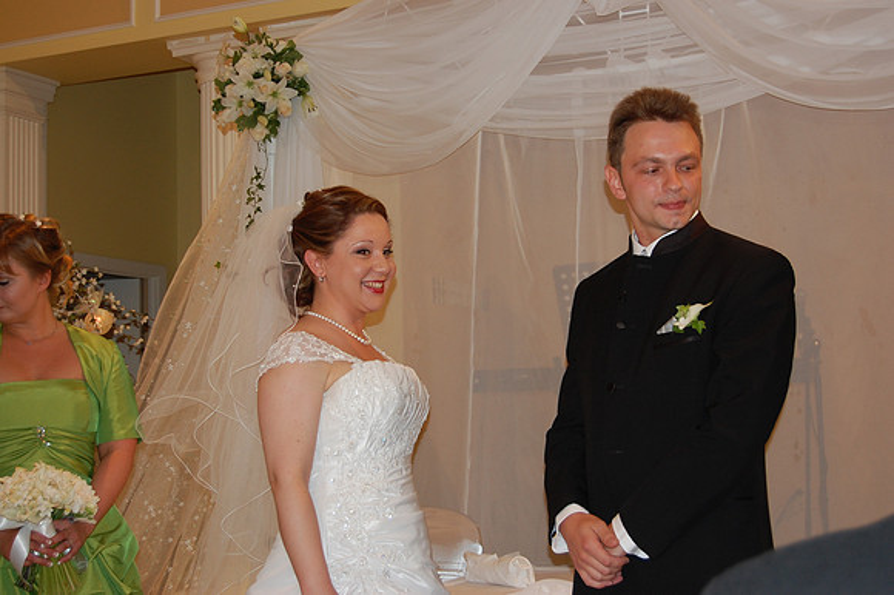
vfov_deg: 23.8
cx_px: 447
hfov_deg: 35.1
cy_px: 298
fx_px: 1415
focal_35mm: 57
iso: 400
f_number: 5
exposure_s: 1/60
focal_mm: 38
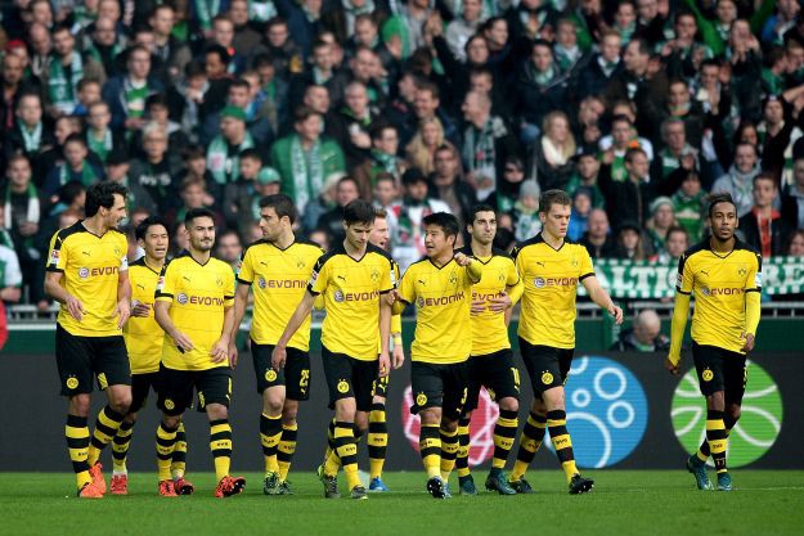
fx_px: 8935
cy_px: 268
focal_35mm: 400
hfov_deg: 5.2
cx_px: 402
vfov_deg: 3.4
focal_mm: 400
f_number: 3.2
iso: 1250
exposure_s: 1/1600
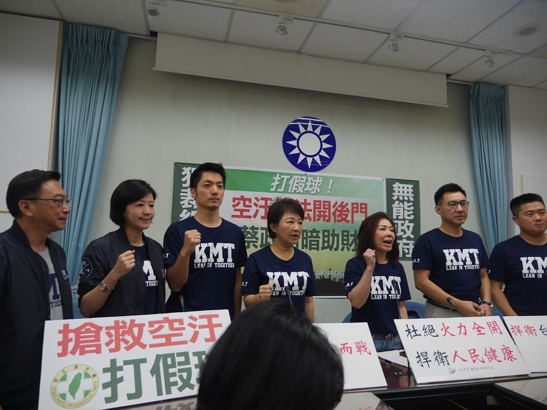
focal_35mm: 24
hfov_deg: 71.6
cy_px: 205
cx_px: 274
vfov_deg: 56.8
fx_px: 379
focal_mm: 12
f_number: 2.8
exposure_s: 1/125
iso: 200
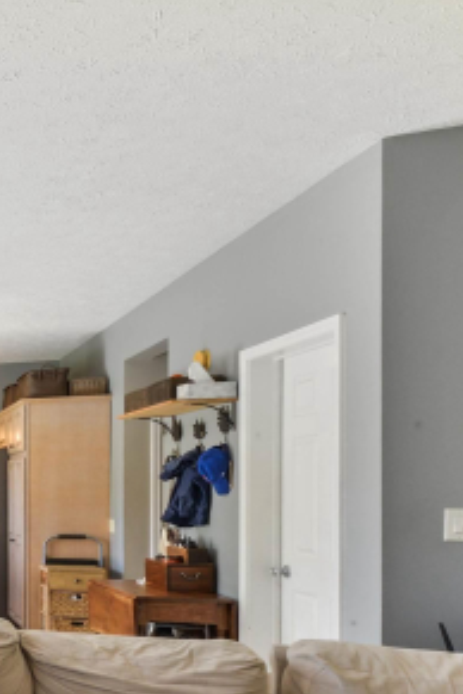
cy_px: 508
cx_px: -407
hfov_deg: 21.0
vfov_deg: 51.2
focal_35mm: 36
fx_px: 694
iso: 400
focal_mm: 14
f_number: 11
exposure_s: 1/20
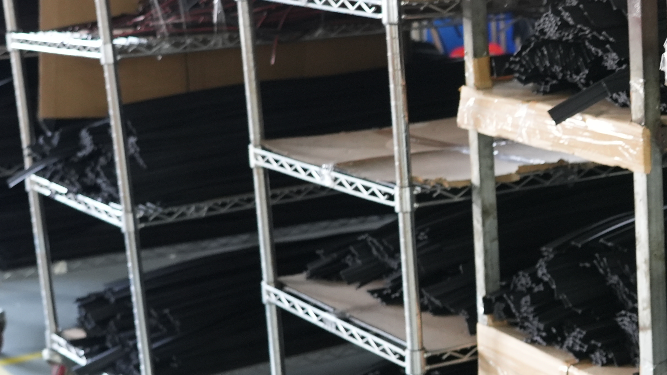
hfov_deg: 22.4
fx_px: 1609
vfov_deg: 13.3
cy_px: 260
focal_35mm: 91
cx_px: 696
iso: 1250
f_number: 4
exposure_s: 1/30
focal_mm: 30
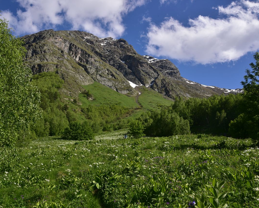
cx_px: 121
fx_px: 437
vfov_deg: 26.7
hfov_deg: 33.0
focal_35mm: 57
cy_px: 105
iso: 100
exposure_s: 1/160
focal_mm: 50
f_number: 11
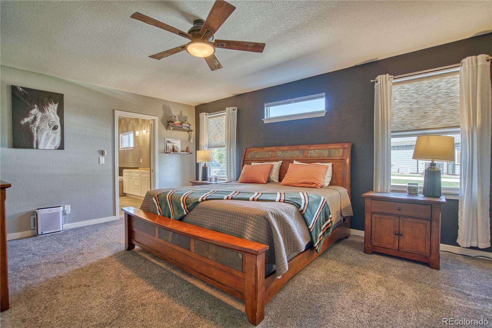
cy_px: 164
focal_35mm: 16
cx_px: 246
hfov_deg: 96.7
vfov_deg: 73.7
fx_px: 219
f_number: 4
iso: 500
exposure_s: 1/25
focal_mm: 16
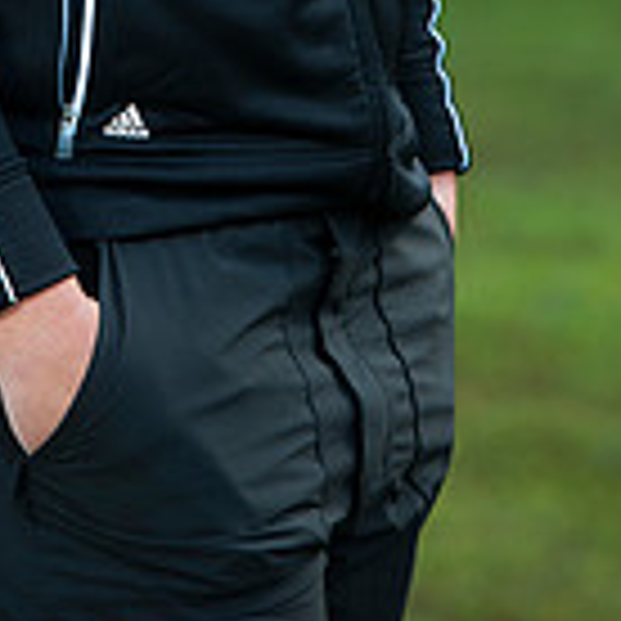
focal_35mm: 469
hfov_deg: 3.7
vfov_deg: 3.7
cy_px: -360
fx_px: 9519
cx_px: 191
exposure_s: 1/320
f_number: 4
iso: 200
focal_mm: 170
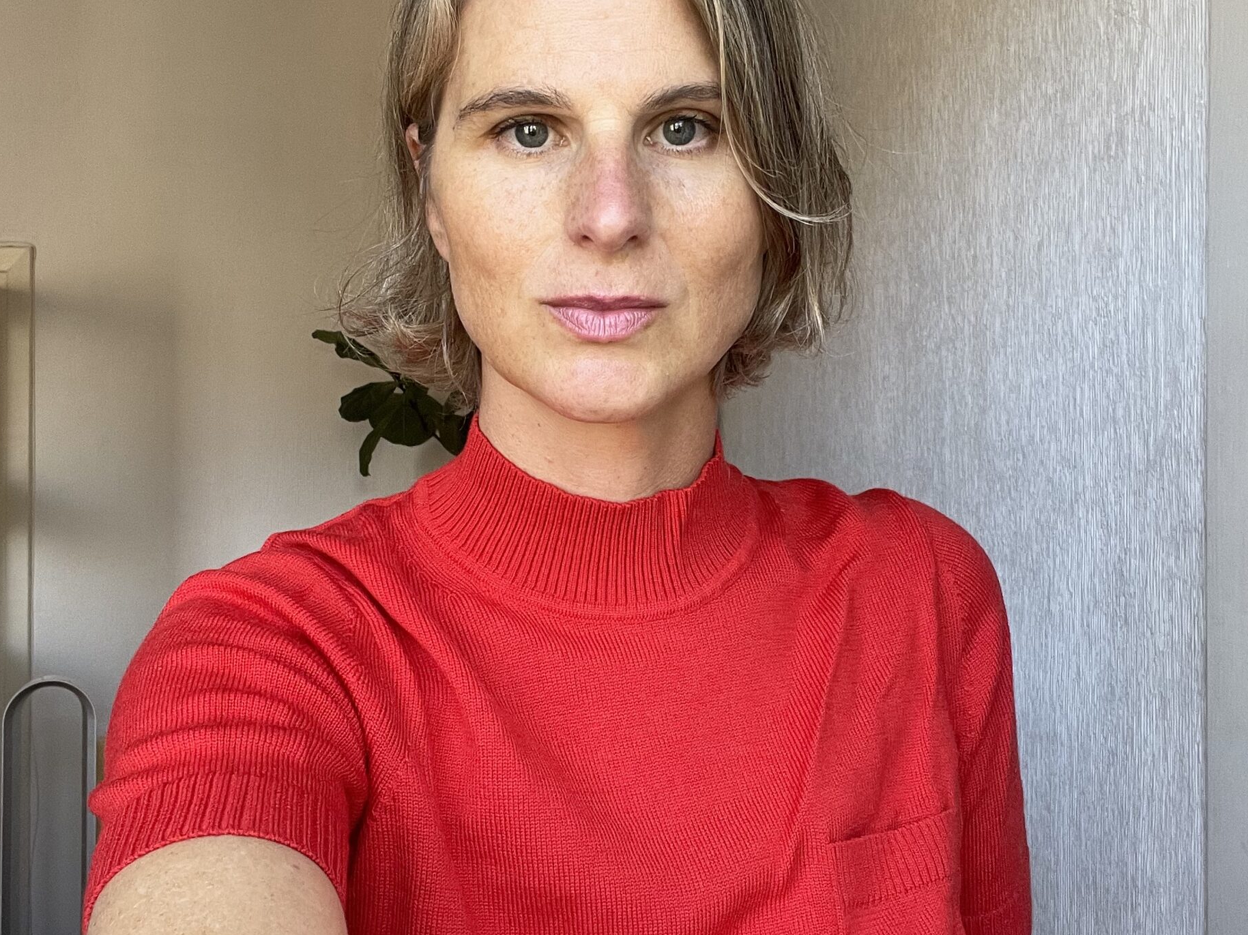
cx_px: 614
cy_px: 458
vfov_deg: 34.3
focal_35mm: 42
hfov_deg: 44.8
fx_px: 1514
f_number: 2.2
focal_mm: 2.71
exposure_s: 1/80
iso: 100
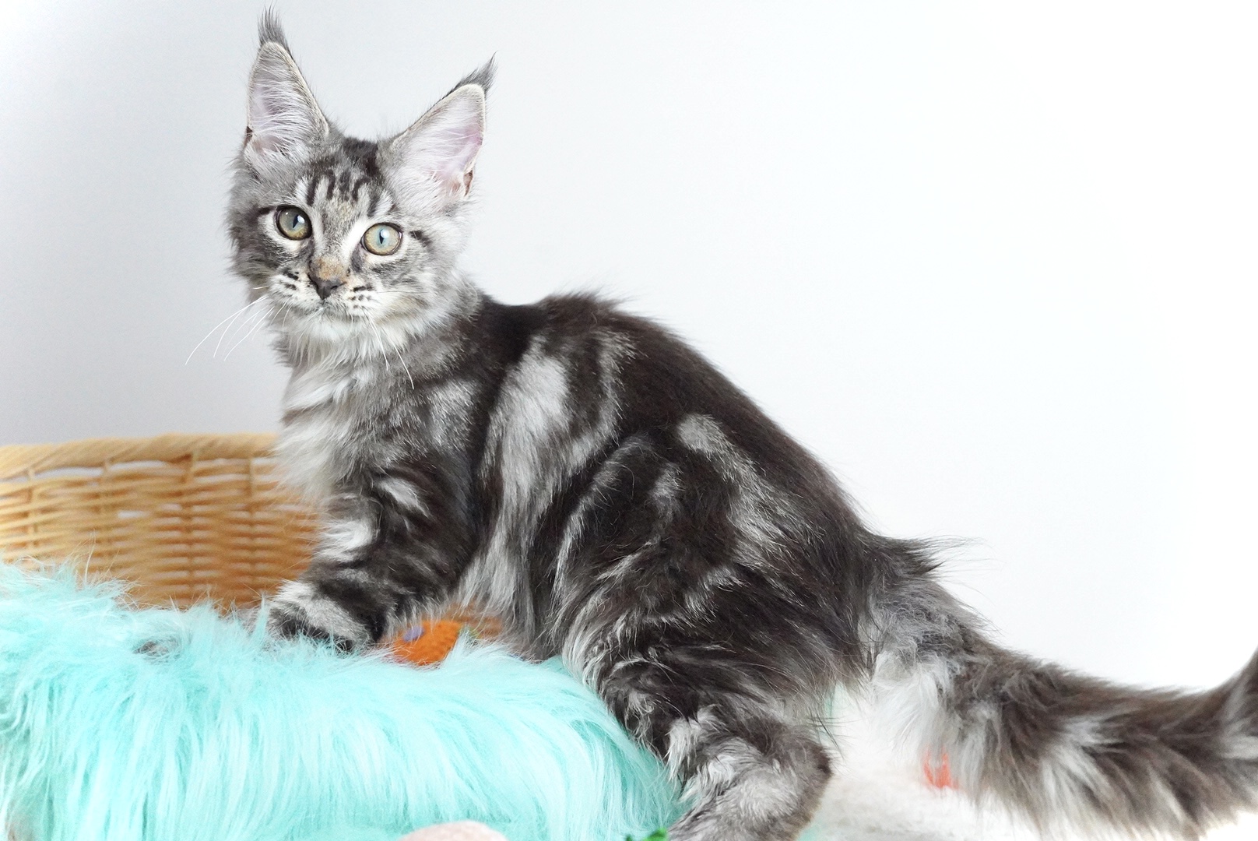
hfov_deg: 39.6
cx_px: 629
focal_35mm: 50
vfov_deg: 27.0
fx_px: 1748
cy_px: 420
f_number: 4.5
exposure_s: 1/3200
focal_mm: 50
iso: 32000
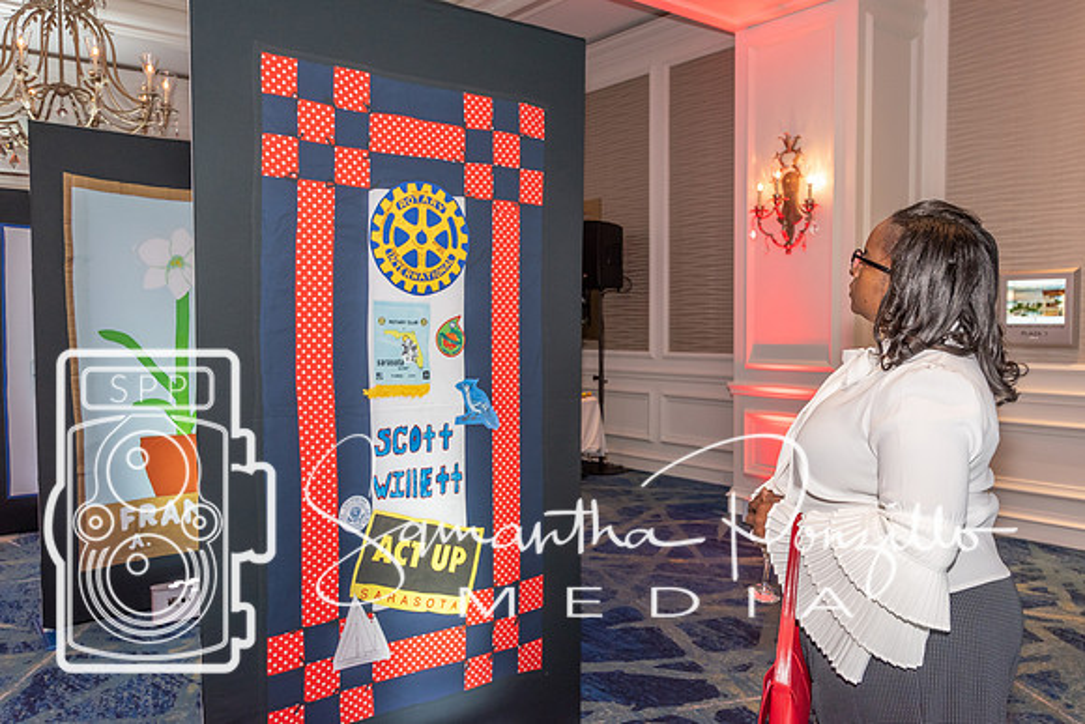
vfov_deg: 46.9
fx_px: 835
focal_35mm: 28
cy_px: 362
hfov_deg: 66.0
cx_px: 542
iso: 800
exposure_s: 1/60
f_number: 4
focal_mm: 18
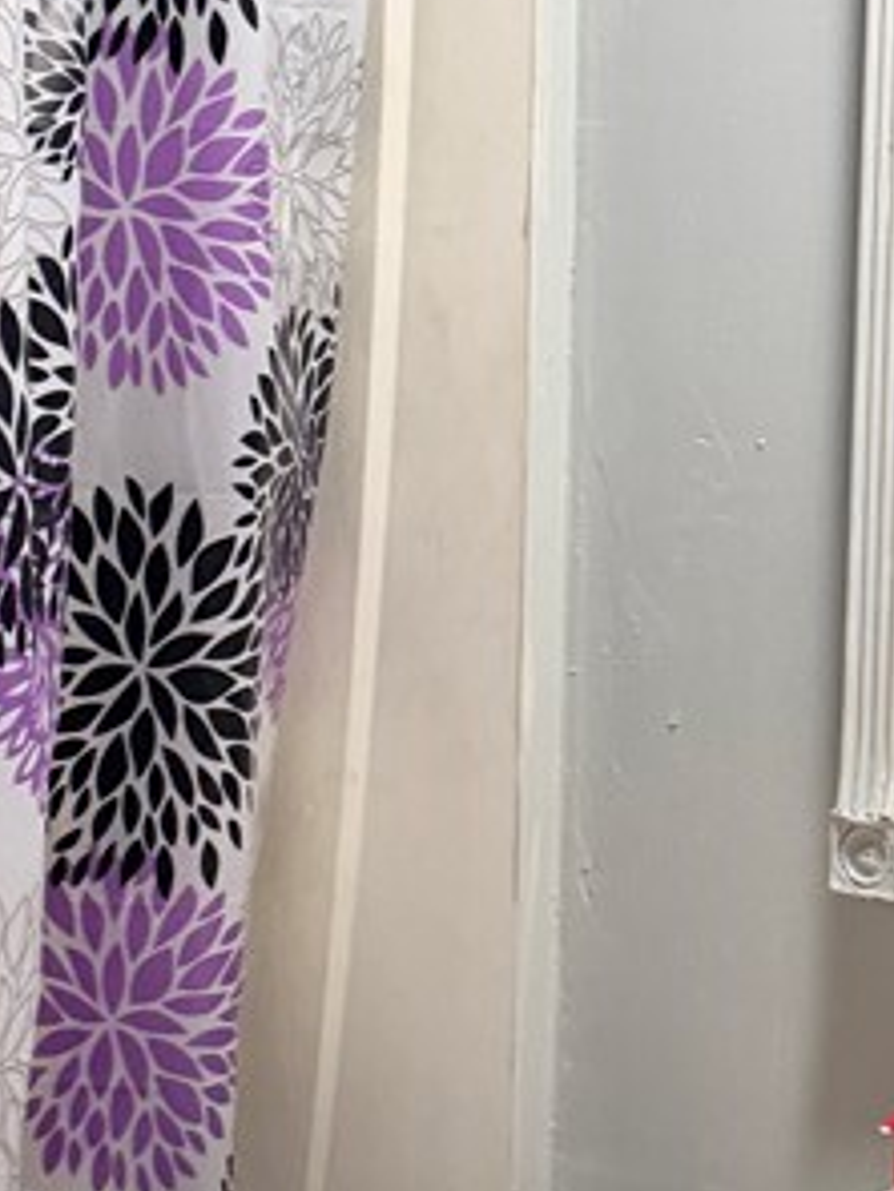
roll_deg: -1.8
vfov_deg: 23.6
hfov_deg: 17.7
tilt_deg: -5.9
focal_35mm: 83
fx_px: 2858
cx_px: 673
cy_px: 579
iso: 400
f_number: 1.78
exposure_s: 1/60
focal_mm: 6.76
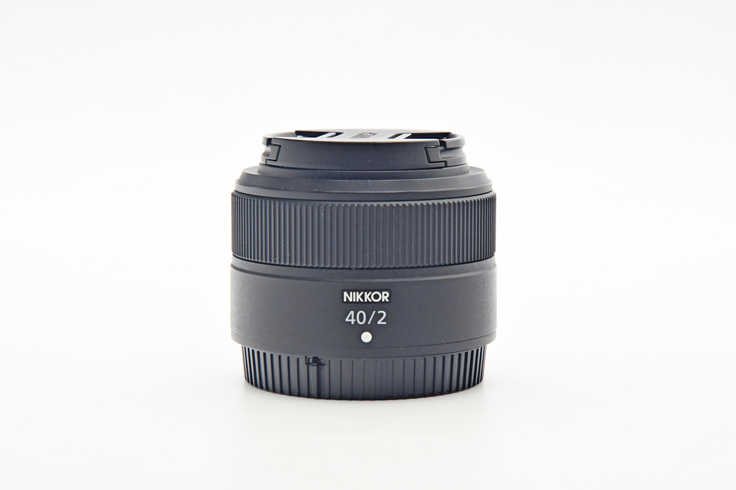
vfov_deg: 11.3
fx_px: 2474
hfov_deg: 16.9
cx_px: 369
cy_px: 244
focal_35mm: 121
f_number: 8
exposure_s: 1/125
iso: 1250
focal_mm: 80
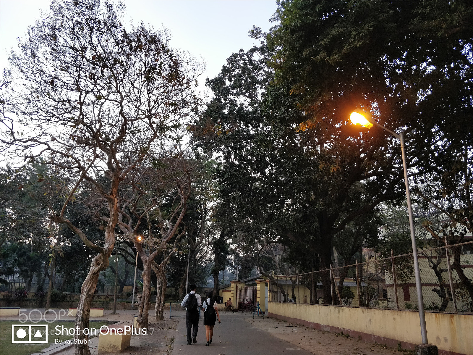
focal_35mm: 24
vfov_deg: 56.8
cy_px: 178
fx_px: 328
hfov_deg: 71.6
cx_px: 236
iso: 640
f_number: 1.7
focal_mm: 4.1
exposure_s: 1/50
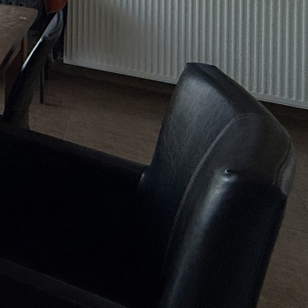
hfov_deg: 23.1
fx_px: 513
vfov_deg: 26.6
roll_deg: -1.6
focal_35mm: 51
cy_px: -121
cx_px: -208
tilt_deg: +0.4
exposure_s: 1/176
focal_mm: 2.22
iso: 64
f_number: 2.2
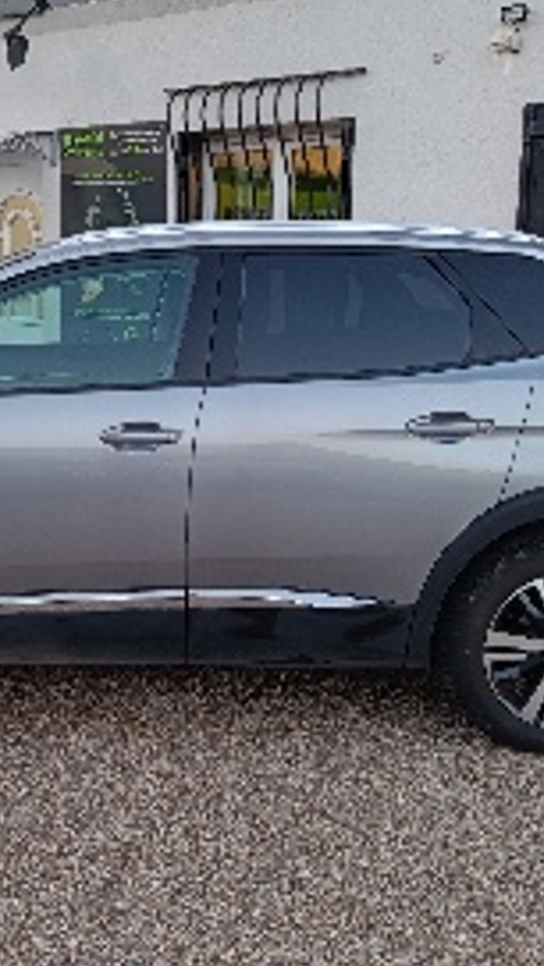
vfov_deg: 45.5
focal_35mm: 45
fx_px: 1154
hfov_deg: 26.1
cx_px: 114
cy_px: 462
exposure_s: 1/100
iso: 879
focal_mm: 5.24
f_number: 1.7
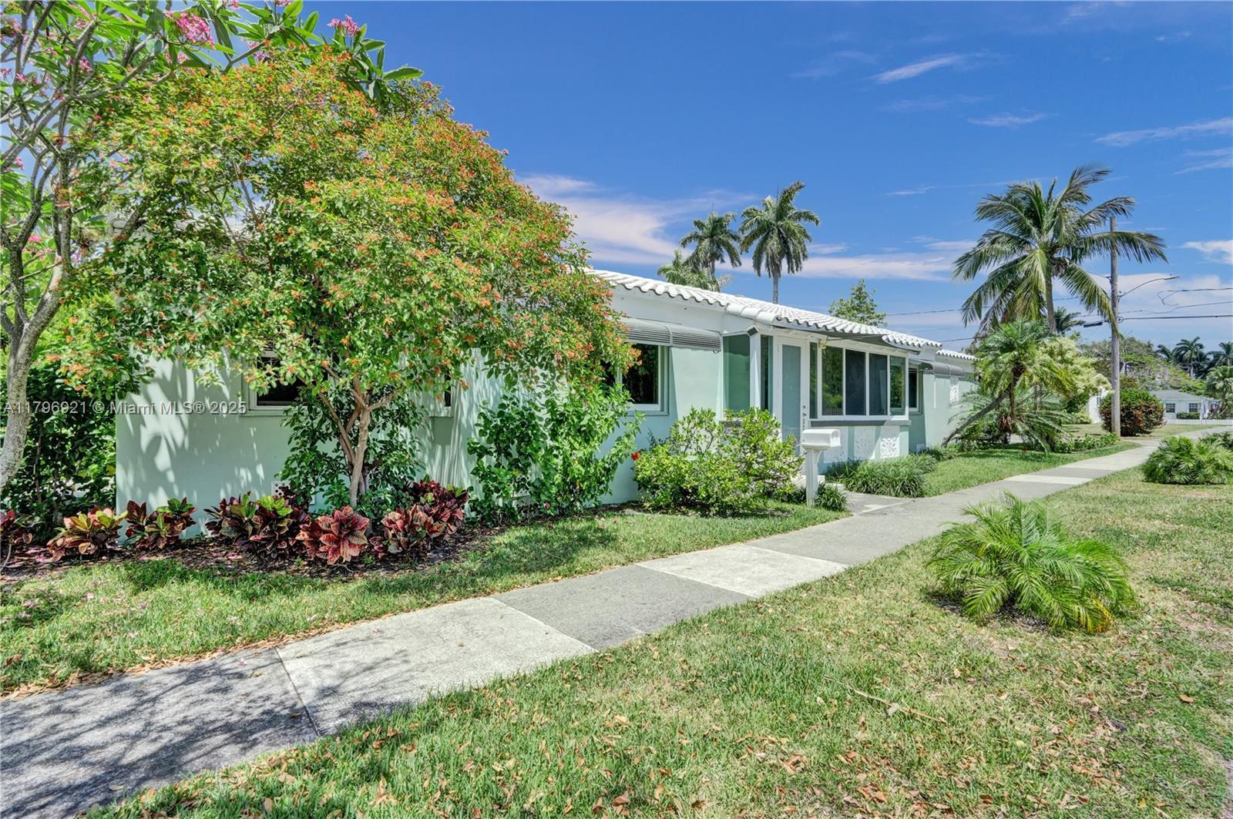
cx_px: 616
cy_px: 410
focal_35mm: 16
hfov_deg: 96.8
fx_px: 547
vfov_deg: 73.6
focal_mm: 16
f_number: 14
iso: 1600
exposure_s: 1/500
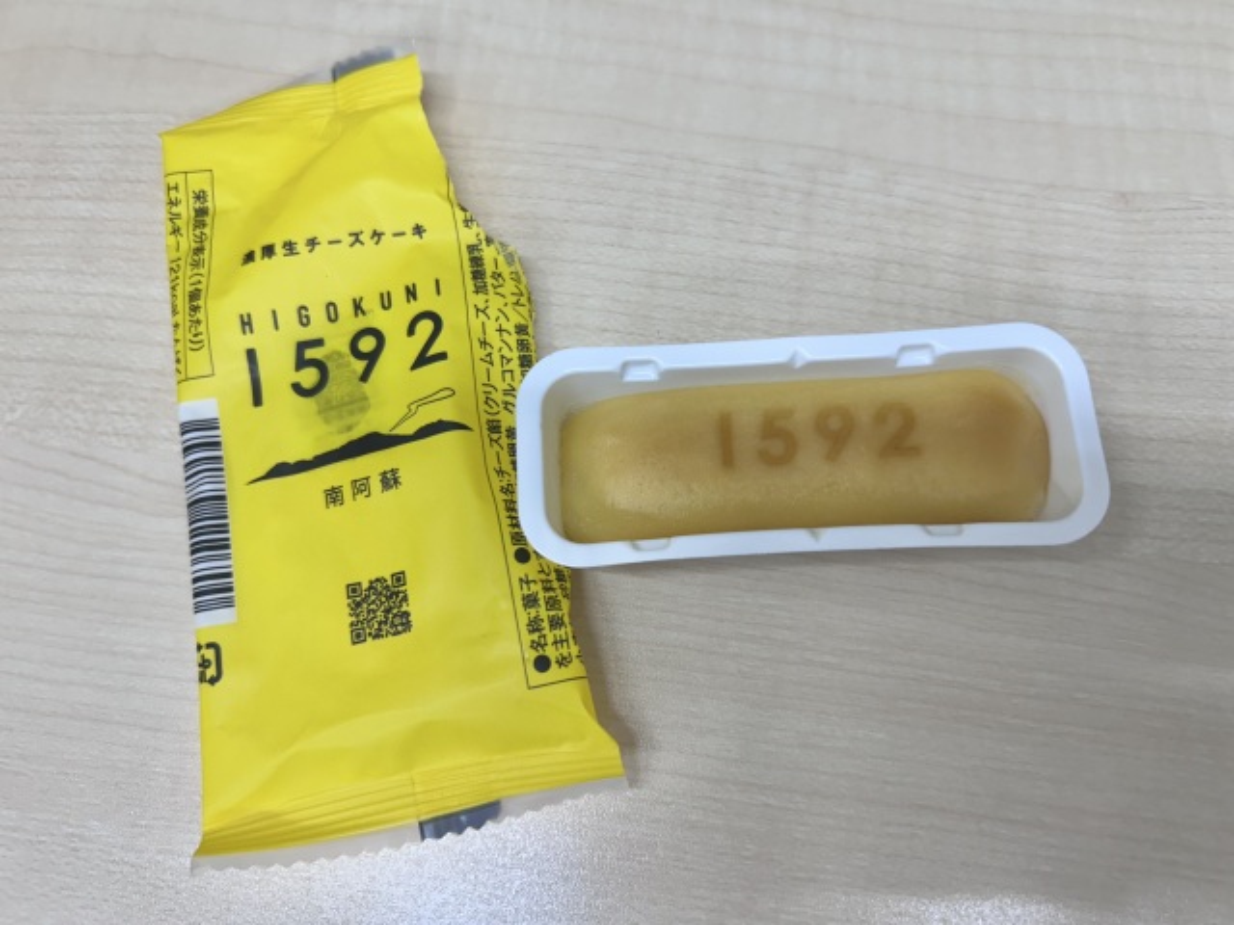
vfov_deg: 53.1
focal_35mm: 26
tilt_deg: -74.9
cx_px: 617
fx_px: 927
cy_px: 462
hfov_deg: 67.3
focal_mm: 5.7
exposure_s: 1/100
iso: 80
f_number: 1.5
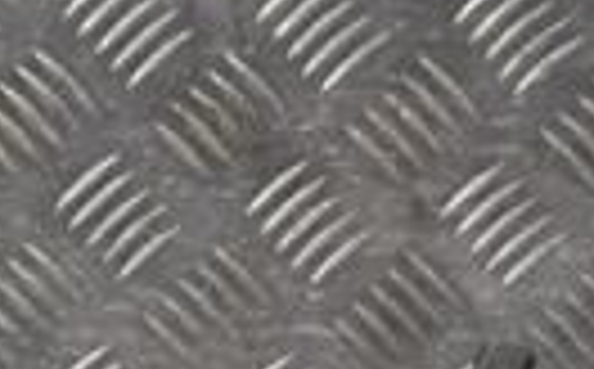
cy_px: 562
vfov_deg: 5.5
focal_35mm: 237
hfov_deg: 8.5
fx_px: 3830
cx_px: -522
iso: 3200
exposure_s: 1/320
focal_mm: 34
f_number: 9
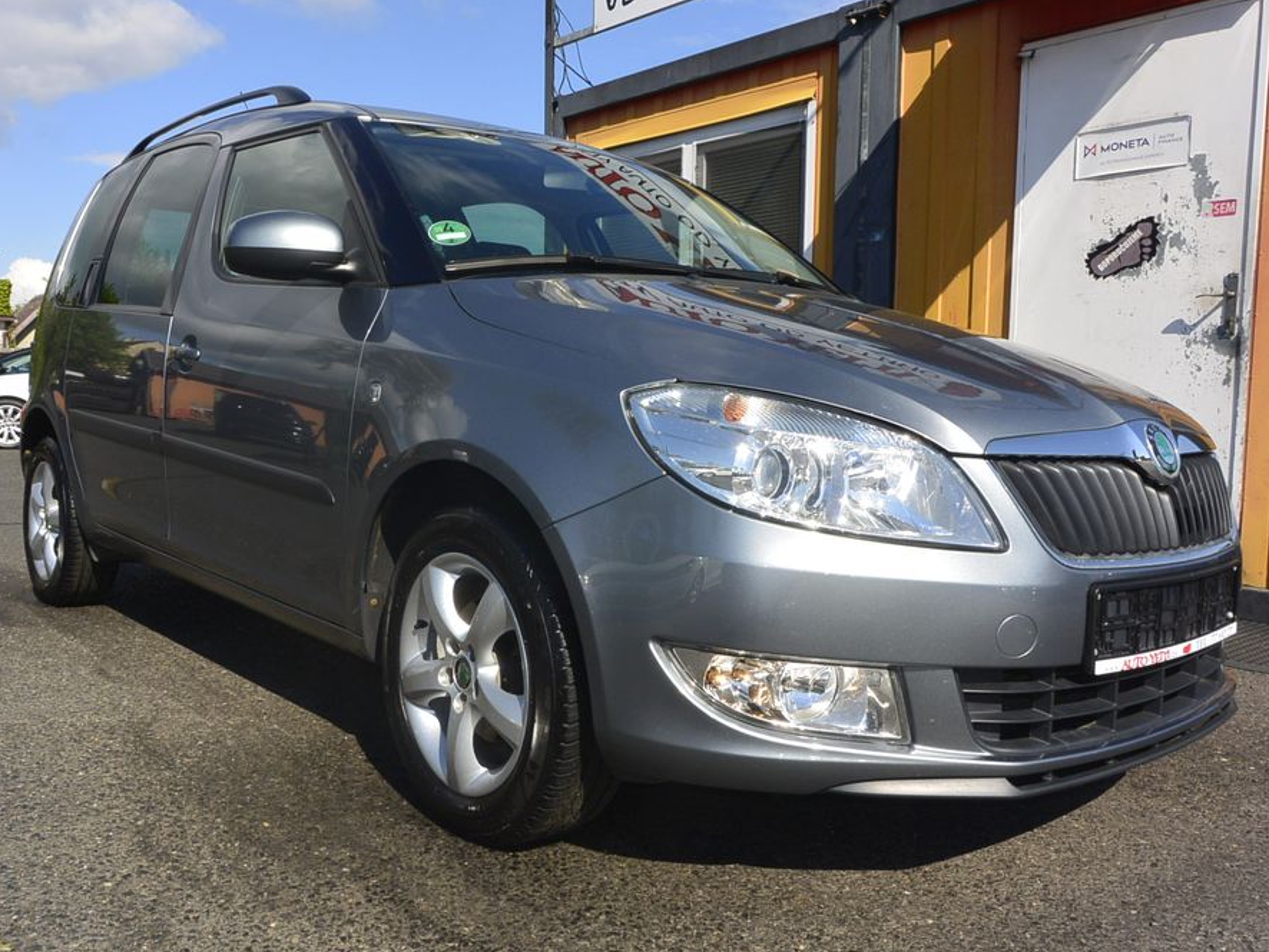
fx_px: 1100
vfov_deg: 46.8
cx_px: 650
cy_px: 485
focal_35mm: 30
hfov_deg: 59.9
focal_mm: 10
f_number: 11
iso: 160
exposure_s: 1/250
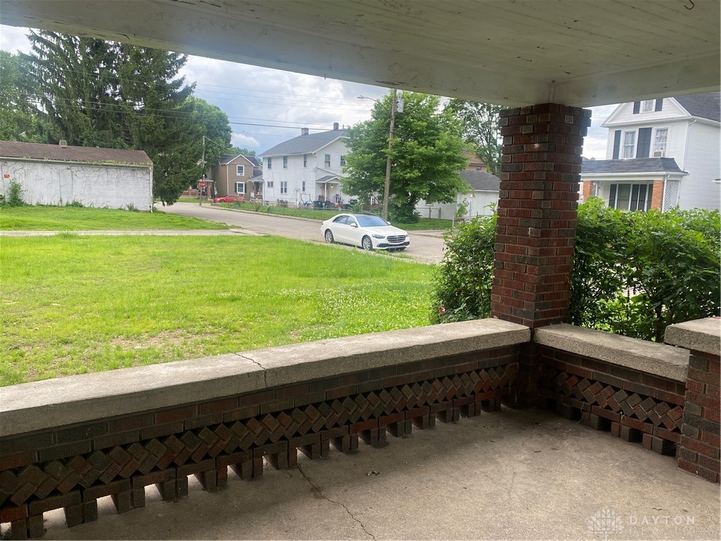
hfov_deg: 67.3
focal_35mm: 26
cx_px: 360
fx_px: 542
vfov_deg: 53.1
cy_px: 270
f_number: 1.8
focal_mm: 4.25
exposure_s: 1/658
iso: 32
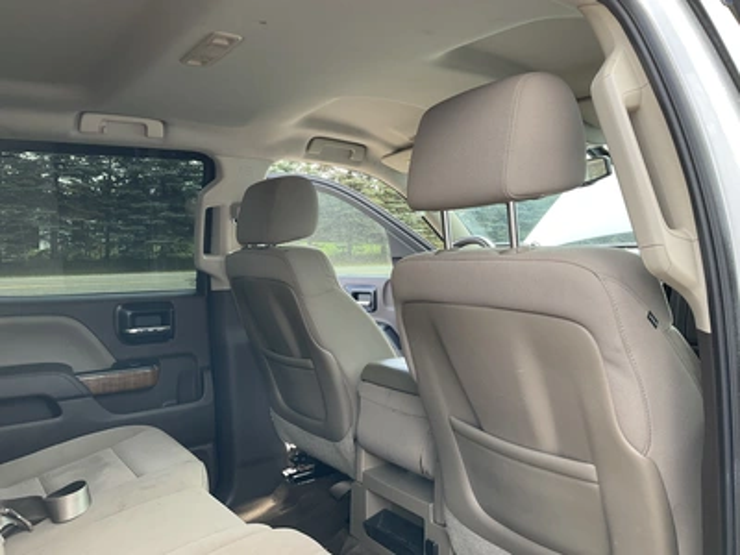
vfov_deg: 48.2
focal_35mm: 29
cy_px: 278
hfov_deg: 61.7
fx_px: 620
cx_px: 370
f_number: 1.8
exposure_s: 1/122
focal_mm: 3
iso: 32
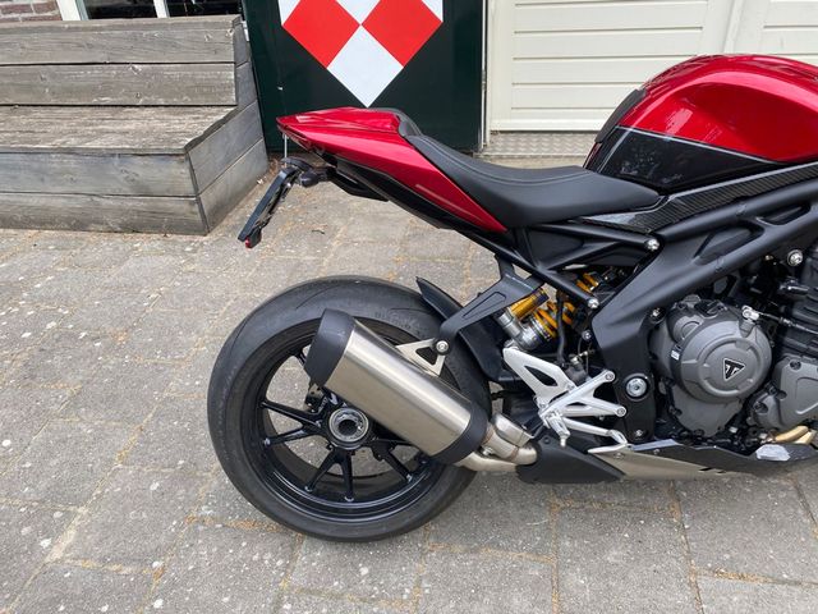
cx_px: 409
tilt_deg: -33.3
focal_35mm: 26
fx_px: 614
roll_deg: +2.9
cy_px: 307
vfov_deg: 53.1
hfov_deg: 67.3
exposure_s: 1/432
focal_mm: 4.25
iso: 32
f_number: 1.8
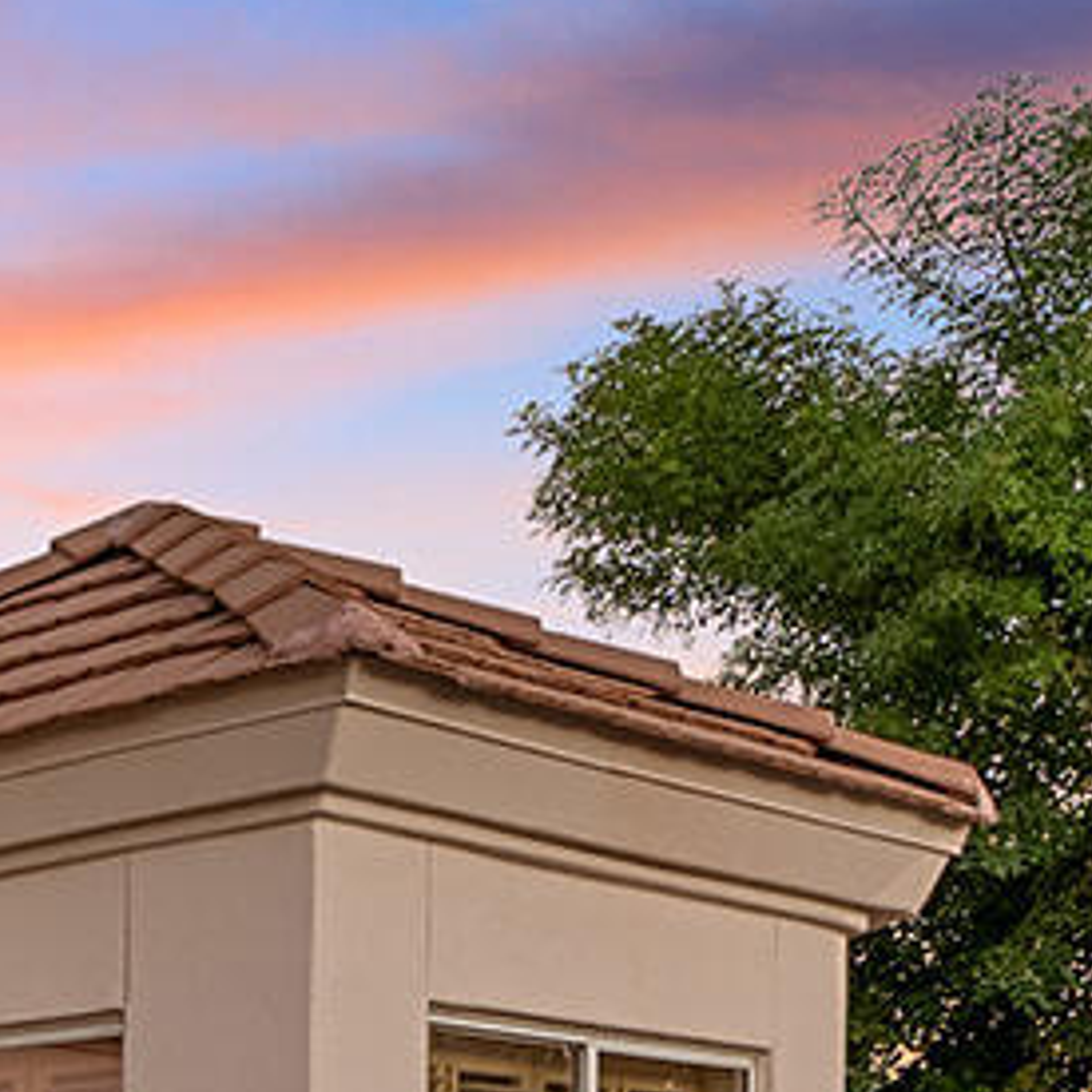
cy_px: 1368
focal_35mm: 84
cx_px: -1215
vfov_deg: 19.3
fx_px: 2998
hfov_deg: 15.5
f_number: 8
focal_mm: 17
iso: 100
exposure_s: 1/4
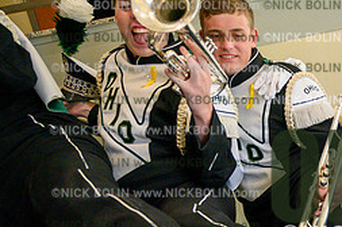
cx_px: 366
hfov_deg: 32.4
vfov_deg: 24.0
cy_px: 193
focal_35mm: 55
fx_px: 522
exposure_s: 1/800
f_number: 4
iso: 6400
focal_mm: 24
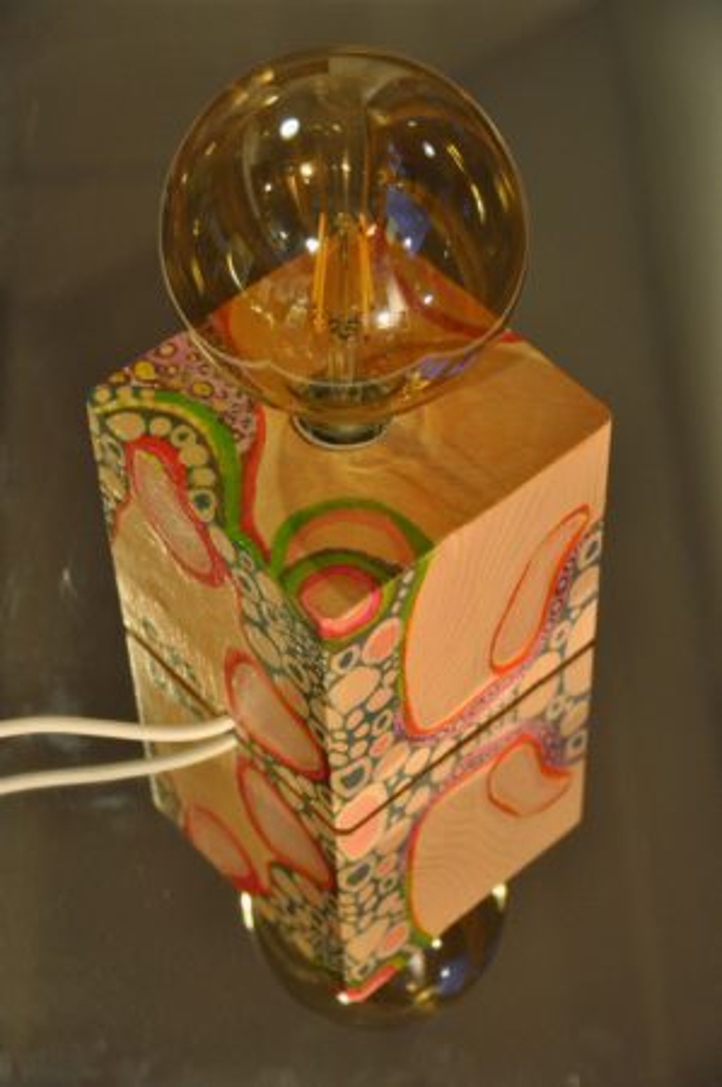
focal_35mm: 84
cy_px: 544
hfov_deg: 16.2
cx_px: 361
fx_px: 2533
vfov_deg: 24.2
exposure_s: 1/25
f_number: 4.8
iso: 1600
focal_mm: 56
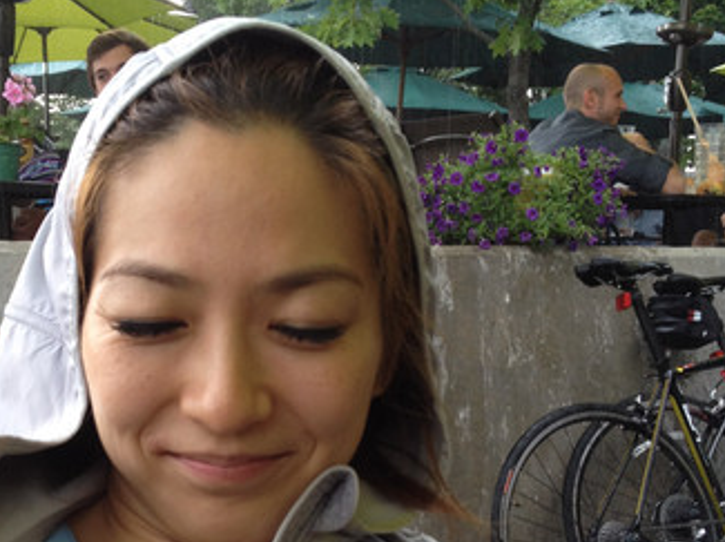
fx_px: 1444
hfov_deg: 28.0
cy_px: 424
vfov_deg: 21.0
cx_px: 228
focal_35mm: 69
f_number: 2.4
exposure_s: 1/40
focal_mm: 4.28
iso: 80
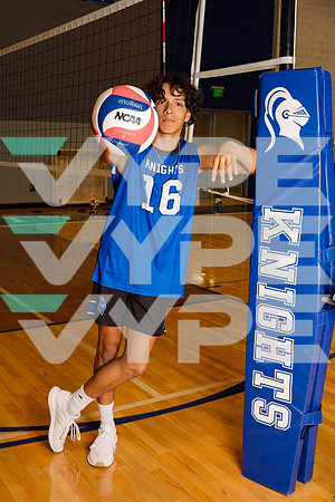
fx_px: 600
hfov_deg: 31.2
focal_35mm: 43
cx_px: 168
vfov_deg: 45.4
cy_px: 251
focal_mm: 43
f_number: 7.1
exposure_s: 1/200
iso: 200
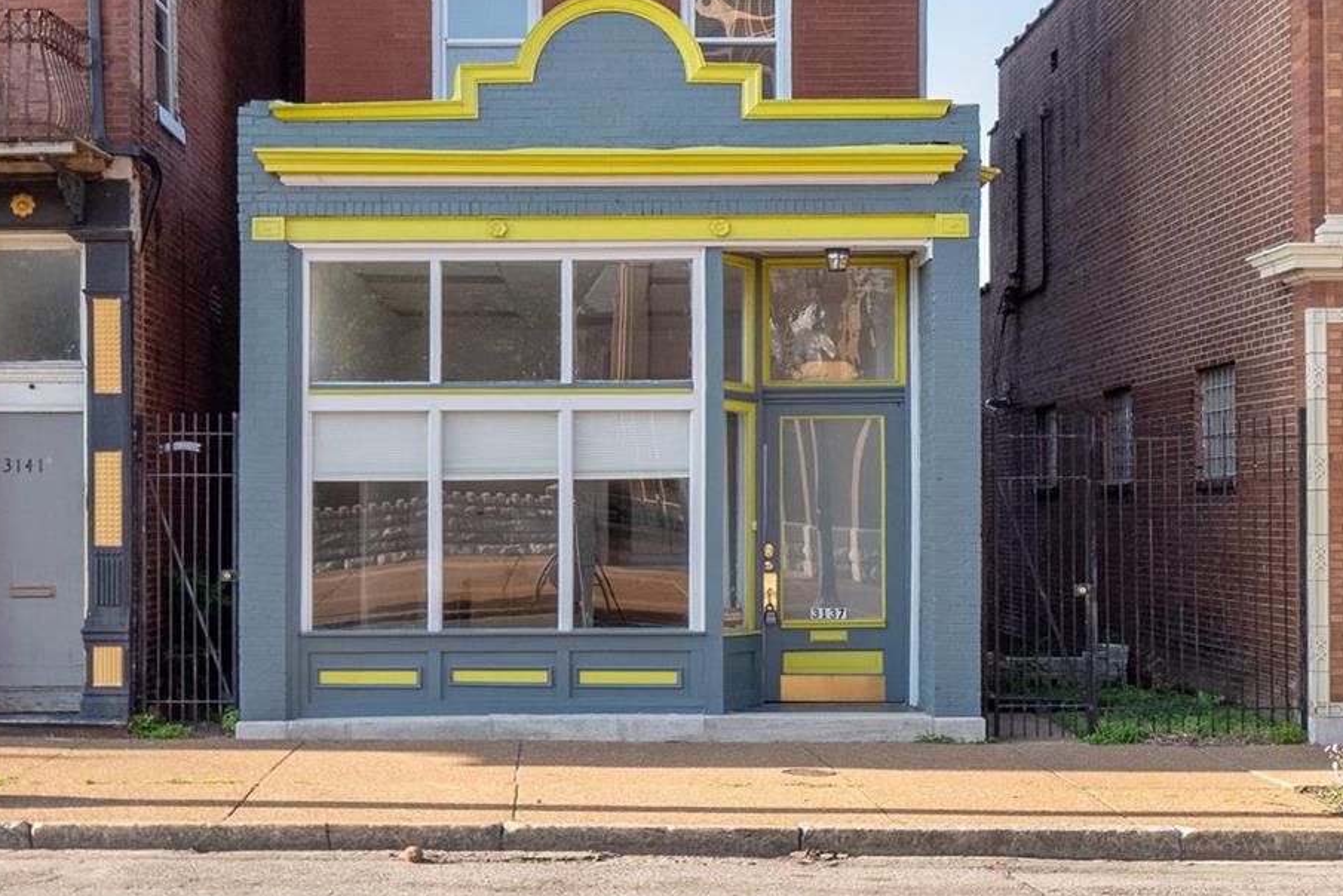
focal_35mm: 53
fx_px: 1978
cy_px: 134
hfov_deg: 37.4
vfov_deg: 25.0
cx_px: 579
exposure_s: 1/160
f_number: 8
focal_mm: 15
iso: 400
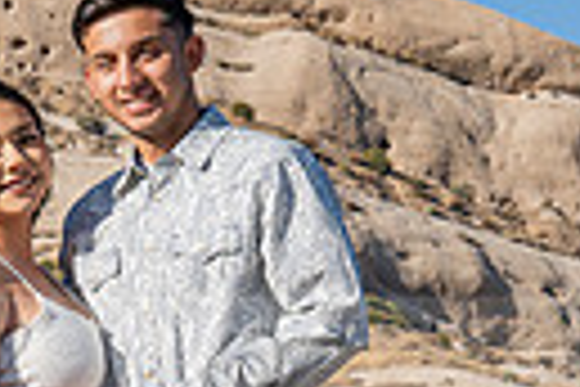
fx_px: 2900
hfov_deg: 11.4
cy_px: 403
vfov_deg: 7.6
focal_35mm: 180
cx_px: 225
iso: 200
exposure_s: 1/400
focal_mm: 40
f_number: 9
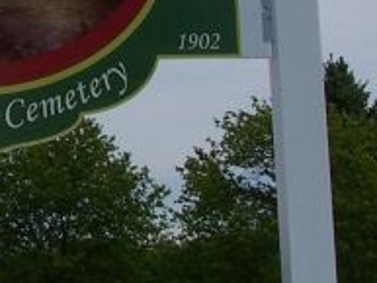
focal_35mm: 145
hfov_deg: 13.3
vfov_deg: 10.1
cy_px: -18
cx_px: -59
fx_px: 1580
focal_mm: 6
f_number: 5.6
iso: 80
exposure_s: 1/1000
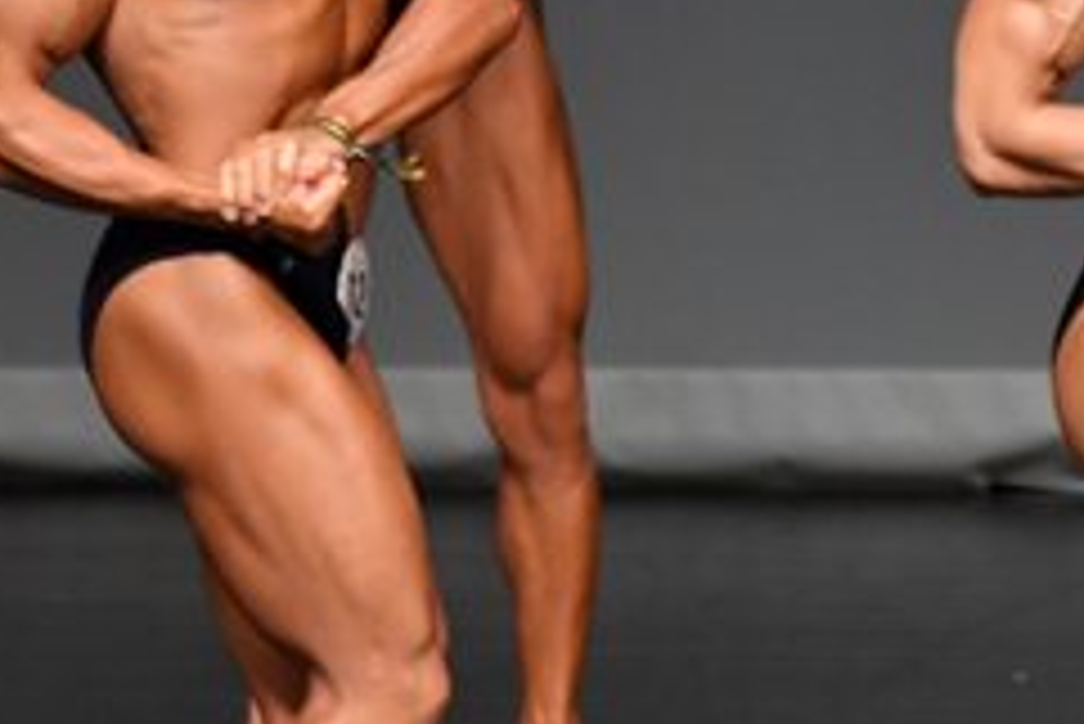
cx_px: 1280
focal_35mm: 1012
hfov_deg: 2.0
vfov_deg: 1.4
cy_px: 310
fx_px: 30490
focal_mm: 210
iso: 2800
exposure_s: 1/400
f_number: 5.6
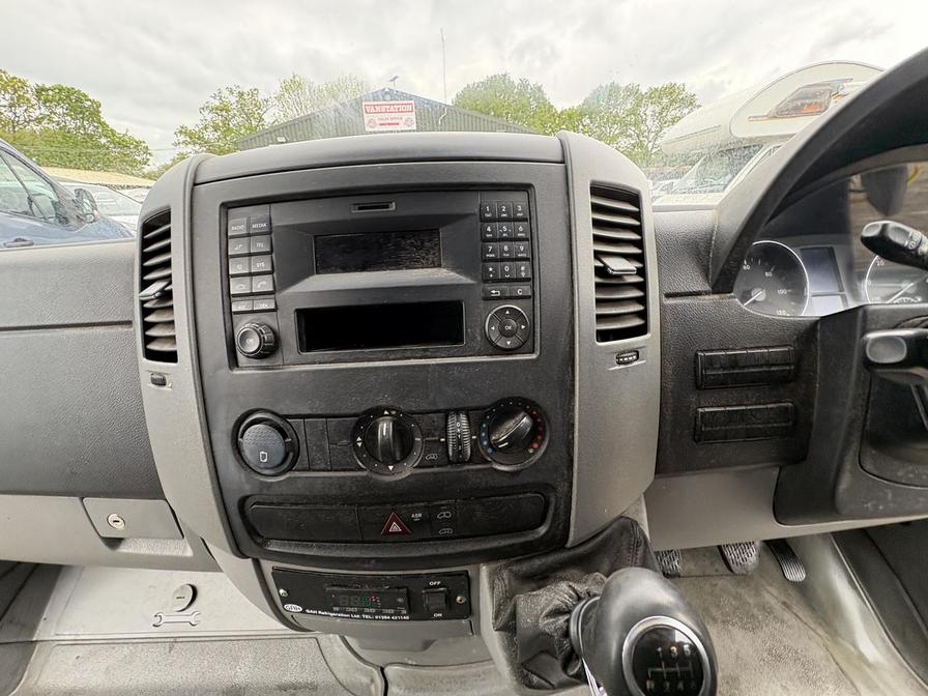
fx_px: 375
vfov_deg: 85.7
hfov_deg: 102.1
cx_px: 464
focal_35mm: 14
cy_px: 348
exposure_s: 1/99
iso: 160
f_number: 2.2
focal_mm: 2.22
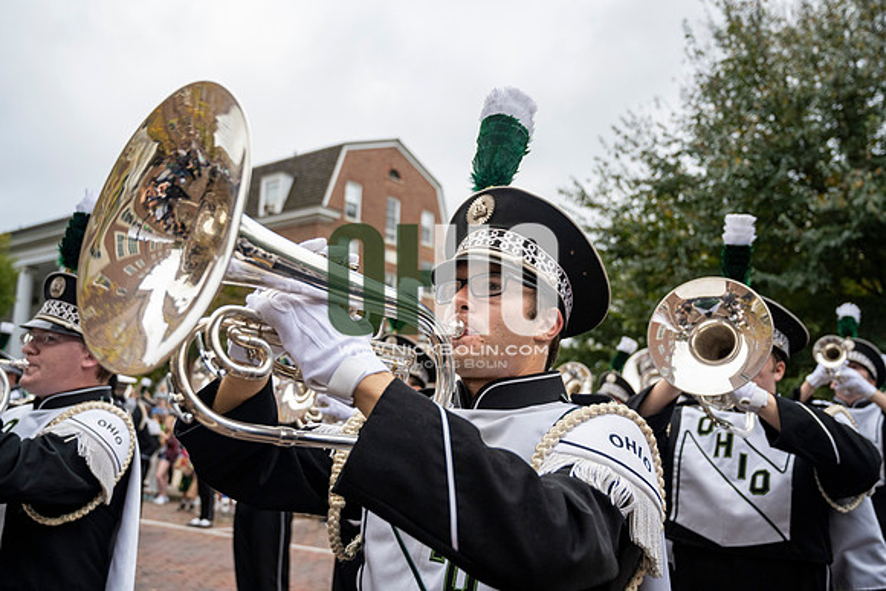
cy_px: 296
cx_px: 443
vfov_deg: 43.6
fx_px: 738
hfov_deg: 61.9
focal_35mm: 30
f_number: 4
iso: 640
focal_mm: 30
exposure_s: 1/1600
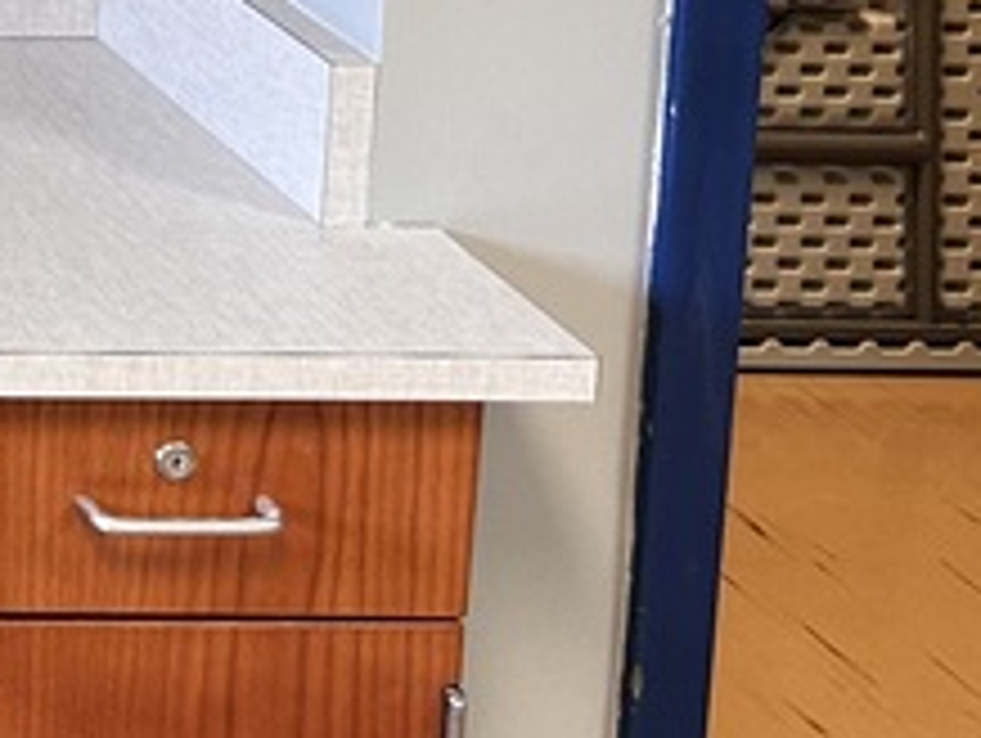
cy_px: -436
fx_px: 3461
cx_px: -1130
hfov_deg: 13.3
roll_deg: +0.5
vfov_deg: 11.6
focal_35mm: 122
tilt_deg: -8.9
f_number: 1.5
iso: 100
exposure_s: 1/60
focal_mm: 5.7
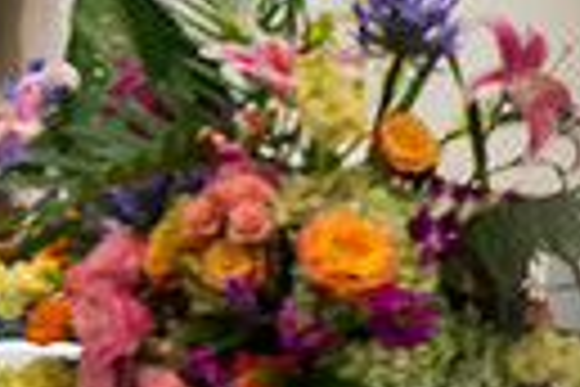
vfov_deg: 1.5
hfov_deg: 2.2
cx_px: -597
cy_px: 211
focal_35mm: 946
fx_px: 15240
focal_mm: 200
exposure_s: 1/250
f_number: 2.8
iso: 1250
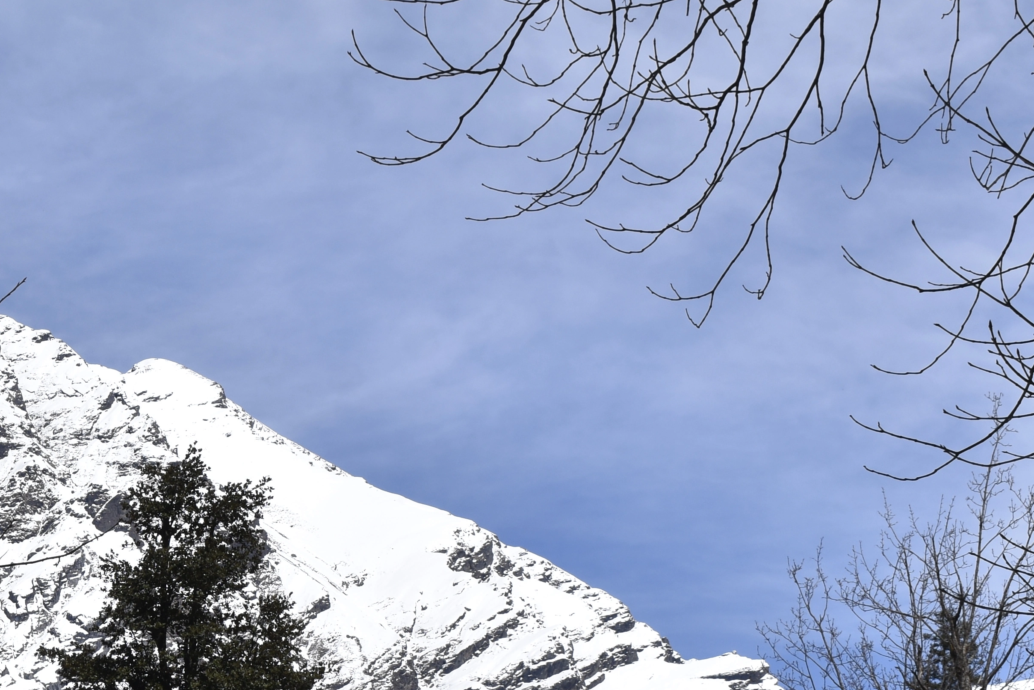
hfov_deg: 15.1
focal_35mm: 134
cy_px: 603
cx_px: 90
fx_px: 3848
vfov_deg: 10.2
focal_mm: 36
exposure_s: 1/400
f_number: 10
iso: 100
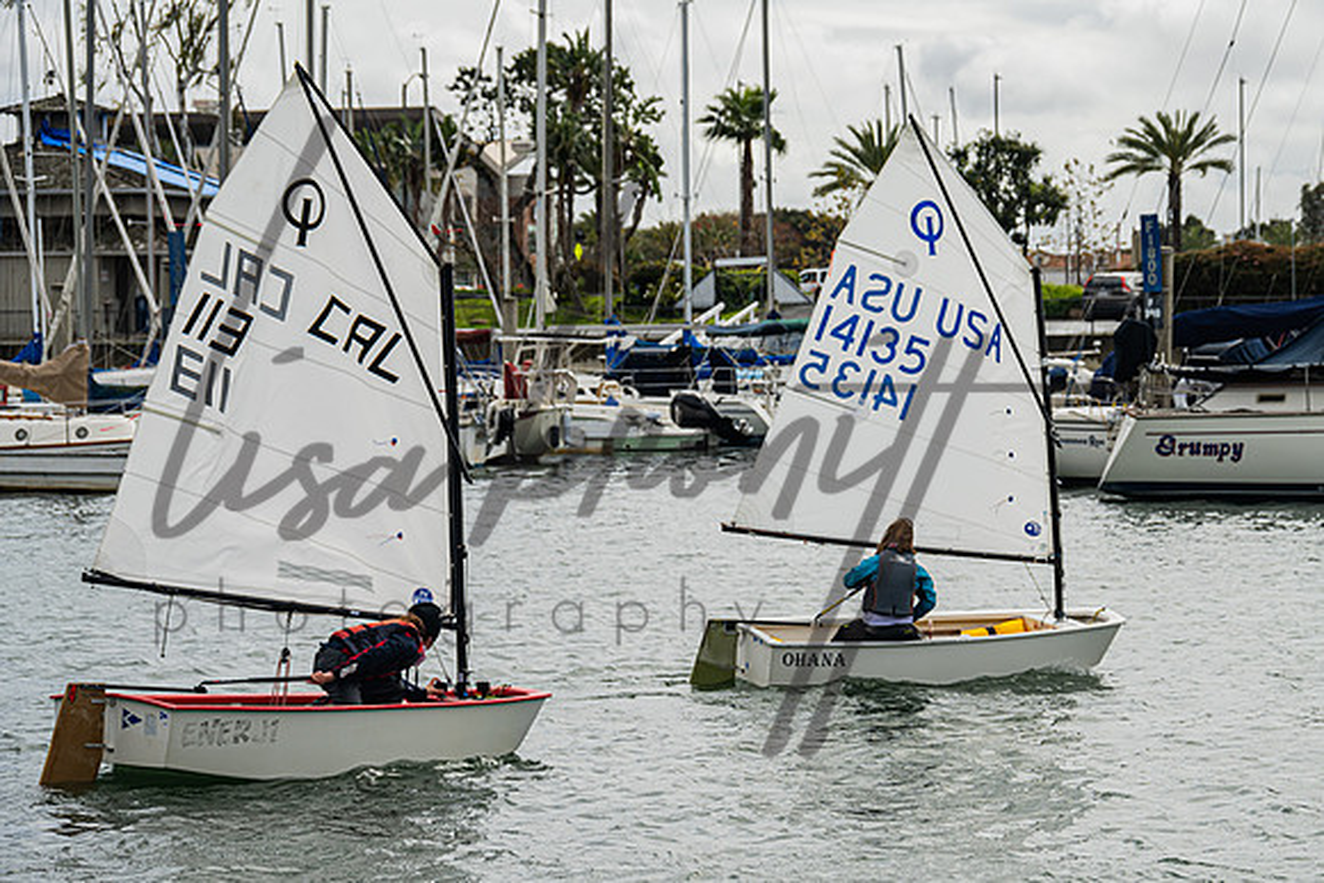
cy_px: 501
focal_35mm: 115
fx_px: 4239
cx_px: 867
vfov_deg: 11.9
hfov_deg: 17.7
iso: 200
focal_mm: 88
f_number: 6.3
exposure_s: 1/1250
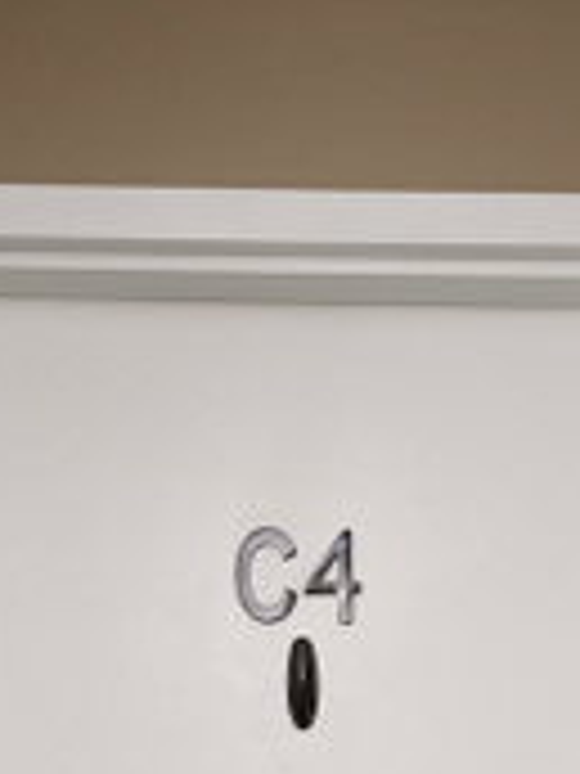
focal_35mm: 67
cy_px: 1076
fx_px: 1497
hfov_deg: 21.9
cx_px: 353
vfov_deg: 24.3
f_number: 1.85
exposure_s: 1/24
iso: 446
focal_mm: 6.81
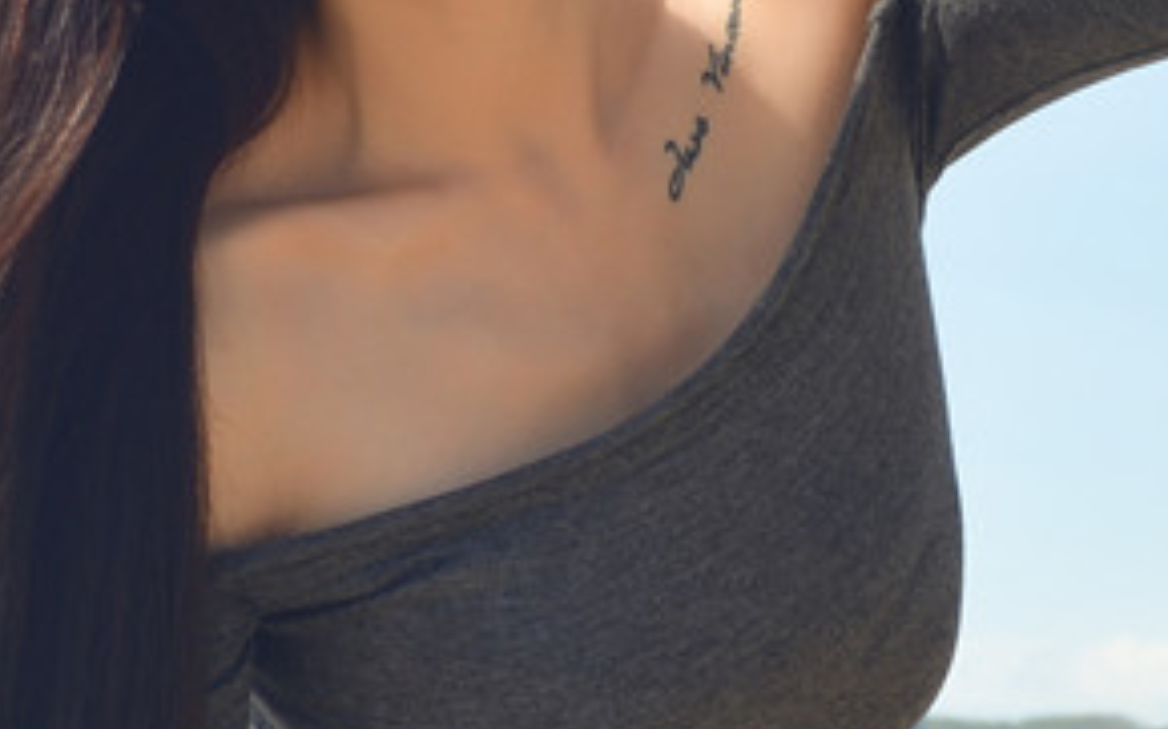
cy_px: 530
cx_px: 471
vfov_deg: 8.6
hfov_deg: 13.8
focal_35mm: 152
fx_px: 4837
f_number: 9
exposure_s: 1/250
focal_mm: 36
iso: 160
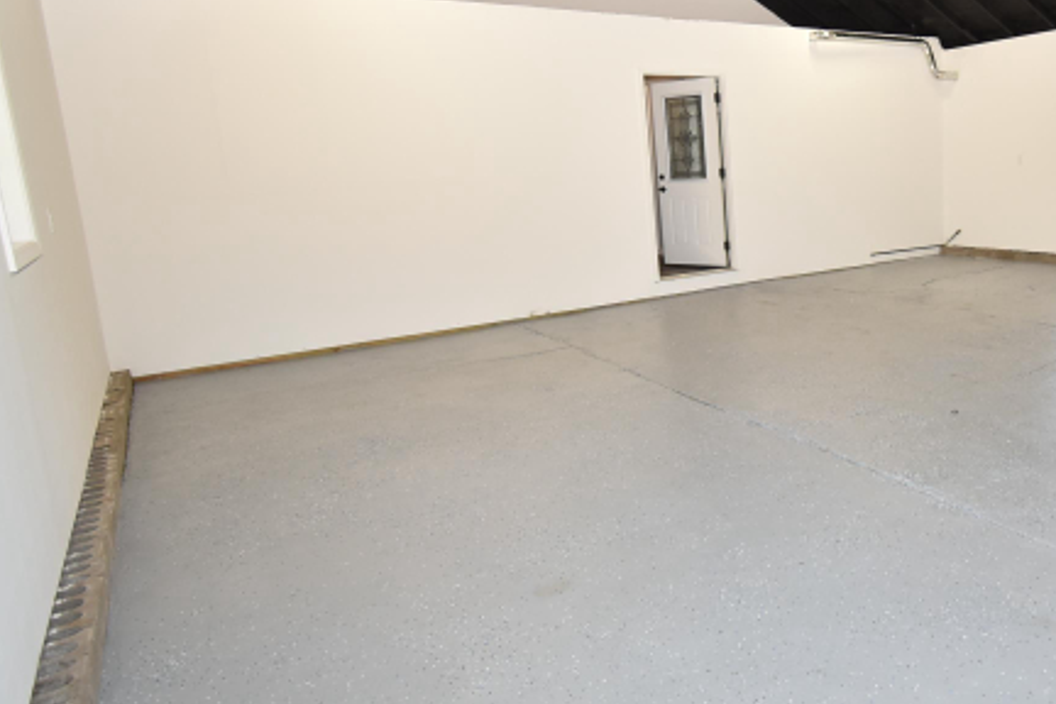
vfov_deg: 49.2
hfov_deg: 63.2
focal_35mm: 26
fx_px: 763
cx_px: 851
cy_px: 279
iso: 400
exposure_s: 1/80
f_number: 4.5
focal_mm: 10
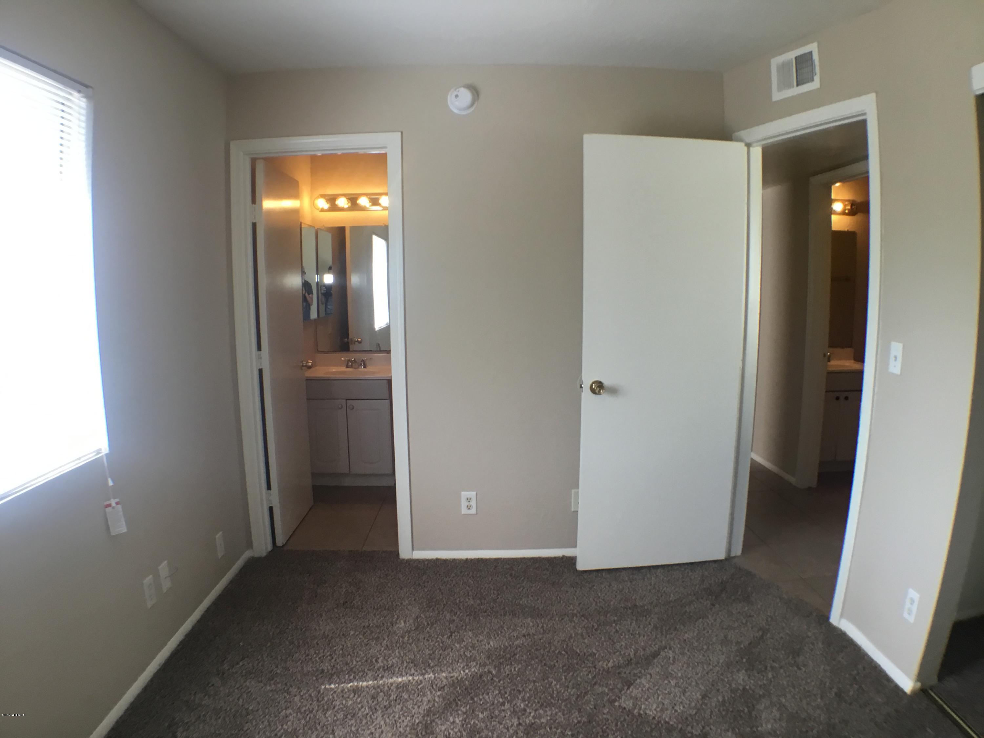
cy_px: 369
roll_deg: +0.6
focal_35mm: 31
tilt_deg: -7.1
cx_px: 492
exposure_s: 1/33
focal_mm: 3.3
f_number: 2.4
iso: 32
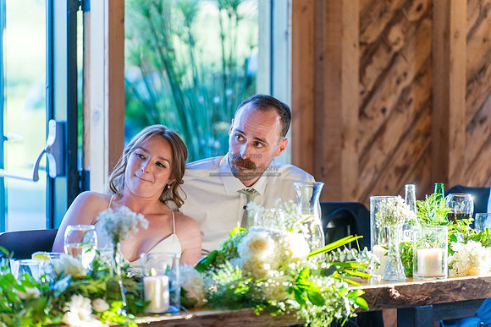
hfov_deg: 13.7
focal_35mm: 150
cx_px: 246
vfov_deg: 9.2
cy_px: 164
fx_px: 2046
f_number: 2.8
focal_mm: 150
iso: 1000
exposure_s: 1/400
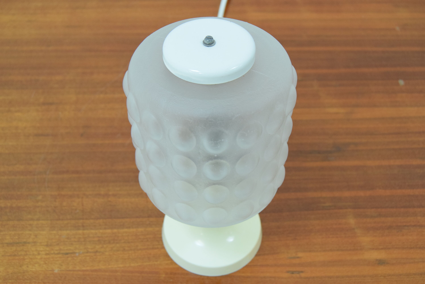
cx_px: 212
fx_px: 532
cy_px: 142
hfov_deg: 43.6
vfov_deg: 29.9
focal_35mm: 45
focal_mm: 30
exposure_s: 1/125
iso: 1600
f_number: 5.6
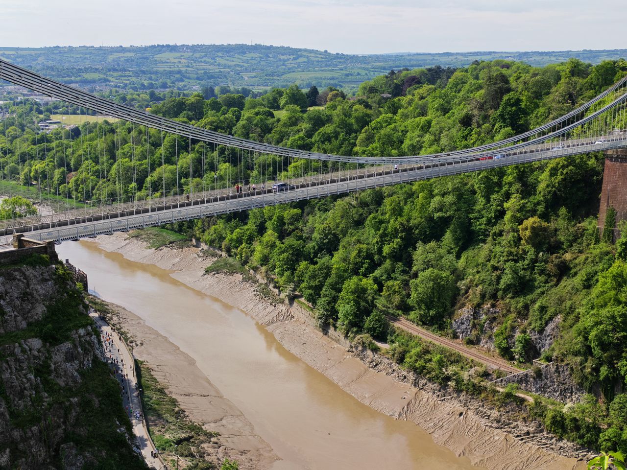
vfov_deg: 30.3
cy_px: 235
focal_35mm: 48
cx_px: 314
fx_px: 869
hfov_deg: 39.7
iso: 50
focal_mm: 6.12
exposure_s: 1/780
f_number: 1.9
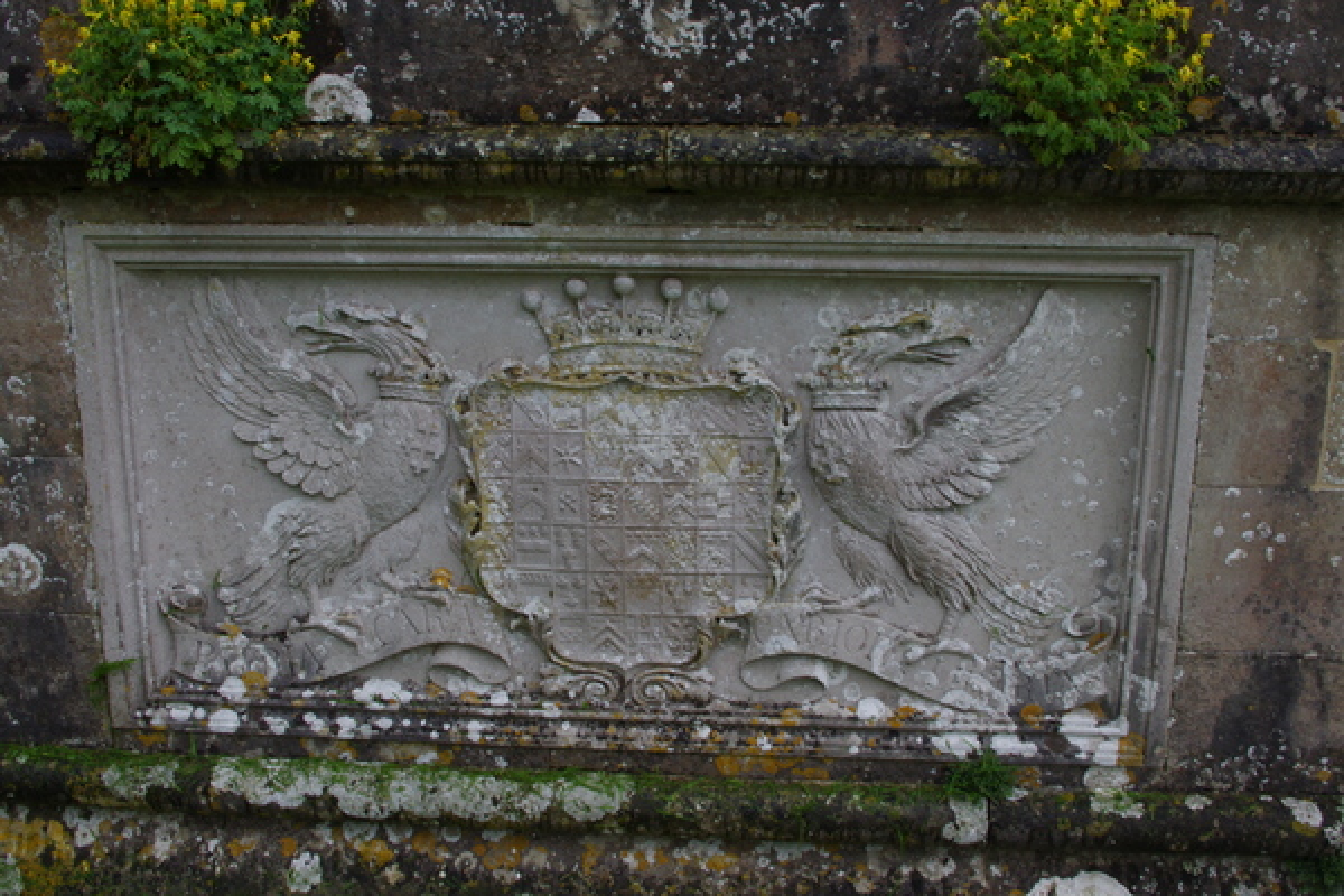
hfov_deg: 55.8
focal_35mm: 34
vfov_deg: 38.9
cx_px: 672
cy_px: 448
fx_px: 1269
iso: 400
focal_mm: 23.13
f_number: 11
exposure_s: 1/125
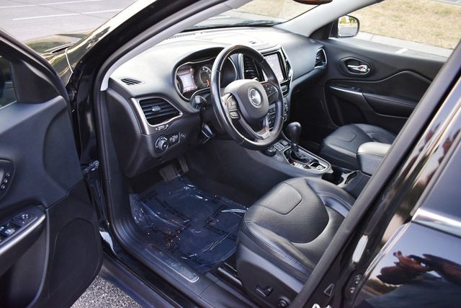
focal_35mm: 27
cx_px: 230
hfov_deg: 67.4
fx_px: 346
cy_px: 154
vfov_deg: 48.0
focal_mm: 18
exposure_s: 1/125
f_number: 3.5
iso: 800
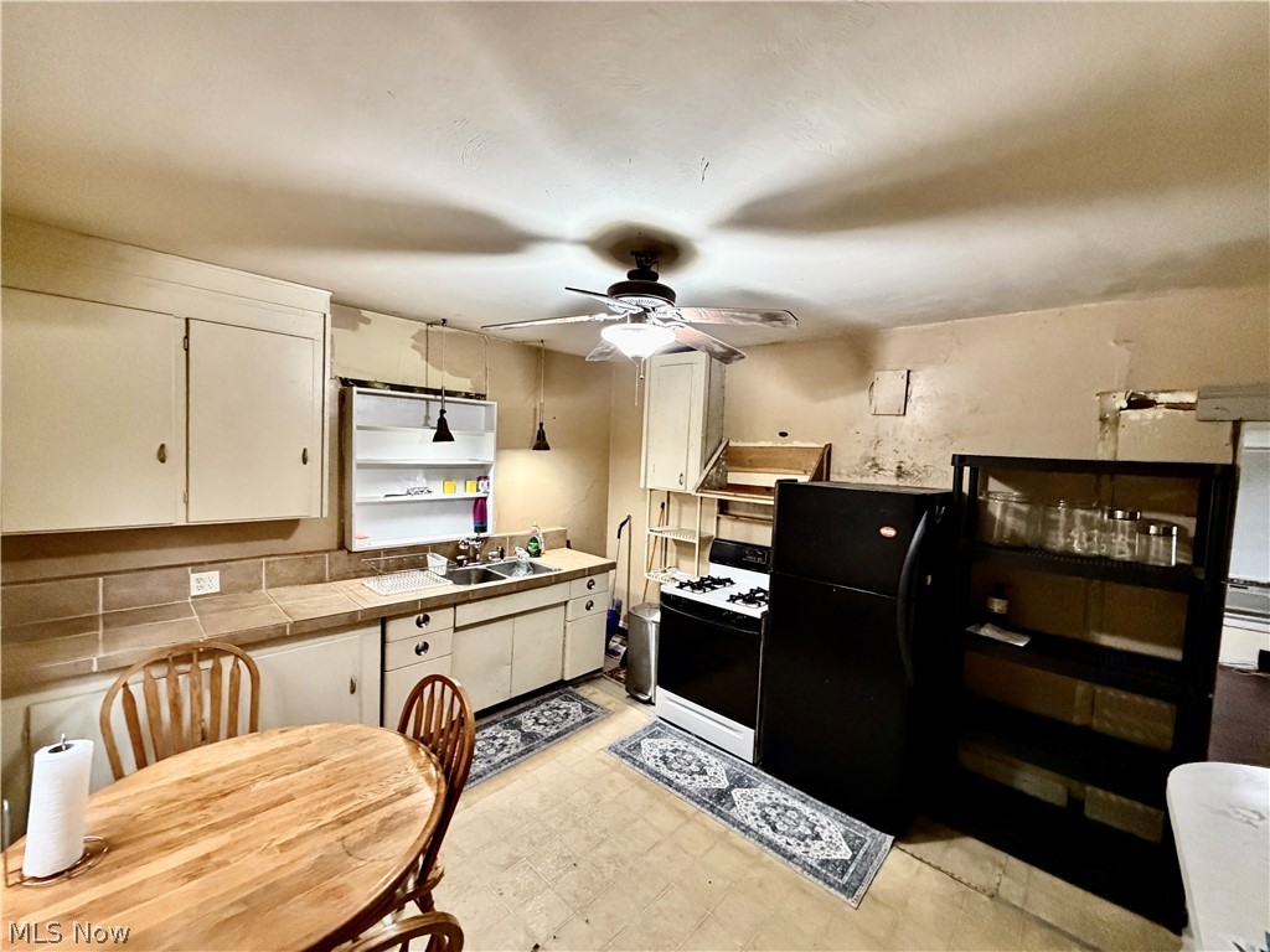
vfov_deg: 85.7
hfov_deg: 102.1
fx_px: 514
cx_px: 635
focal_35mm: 14
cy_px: 476
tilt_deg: -4.1
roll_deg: -2.0
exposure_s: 1/60
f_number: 2.2
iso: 800
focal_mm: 2.22
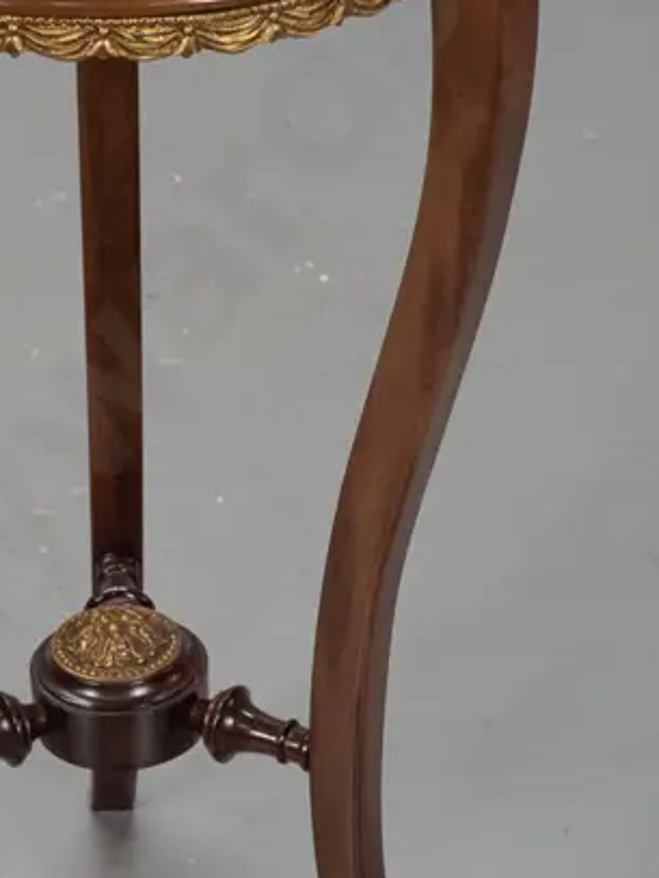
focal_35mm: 121
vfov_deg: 16.3
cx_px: 130
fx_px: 3068
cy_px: 361
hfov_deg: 12.2
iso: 2500
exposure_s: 1/100
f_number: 5.6
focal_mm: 24
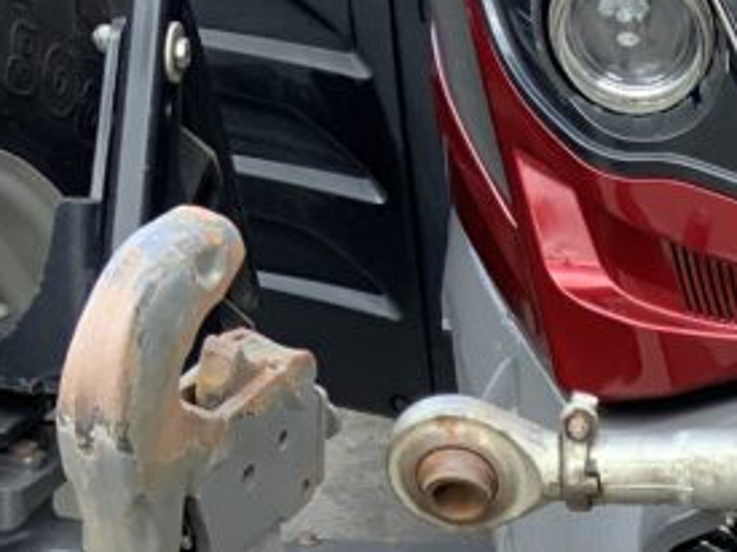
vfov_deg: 12.4
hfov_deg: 16.8
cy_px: 1018
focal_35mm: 108
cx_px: 1059
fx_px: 2298
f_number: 1.8
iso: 16
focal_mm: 3
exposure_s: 1/204
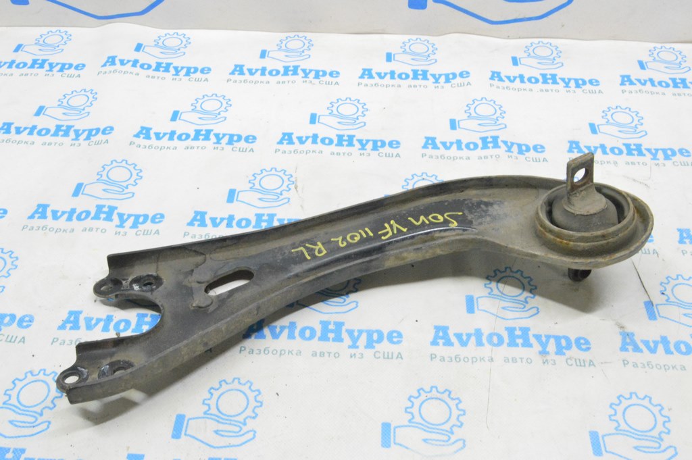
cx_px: 346
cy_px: 230
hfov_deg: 49.6
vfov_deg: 34.2
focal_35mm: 39
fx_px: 749
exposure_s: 1/15
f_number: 20
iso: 6400
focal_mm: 26
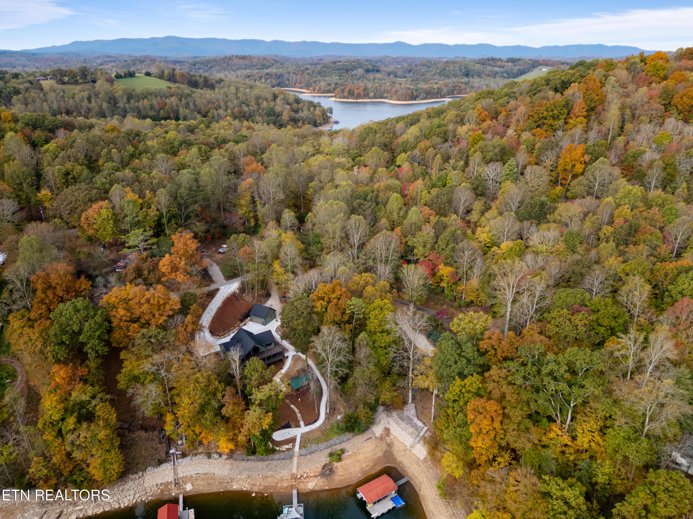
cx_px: 346
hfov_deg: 71.6
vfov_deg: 56.8
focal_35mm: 24
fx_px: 480
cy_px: 260
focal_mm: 6.72
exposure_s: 1/1250
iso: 140
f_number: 1.7
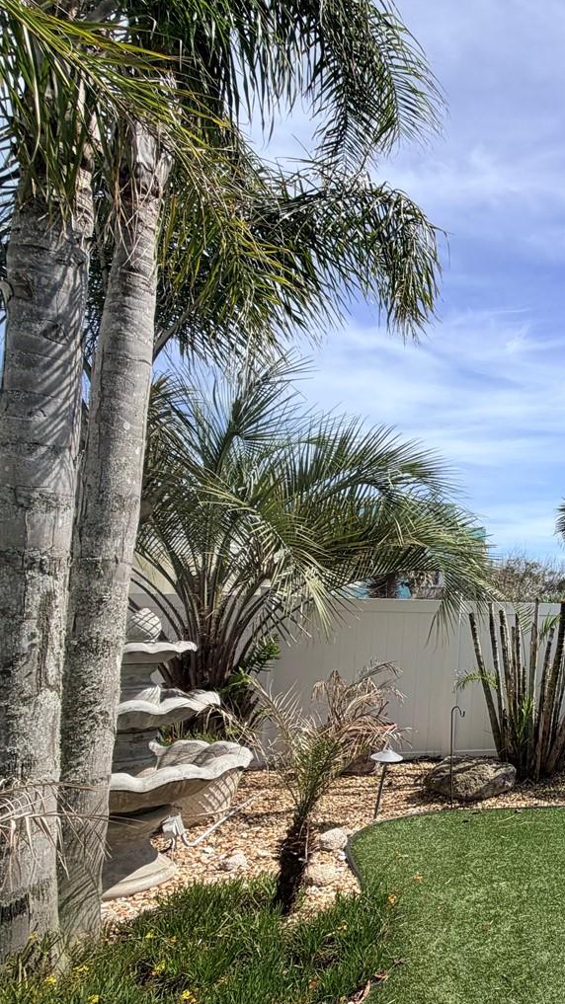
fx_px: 639
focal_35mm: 24
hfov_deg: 35.2
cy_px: 573
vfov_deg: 75.9
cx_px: 711
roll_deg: -0.4
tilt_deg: +4.4
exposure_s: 1/1050
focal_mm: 2.22
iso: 20
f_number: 2.2
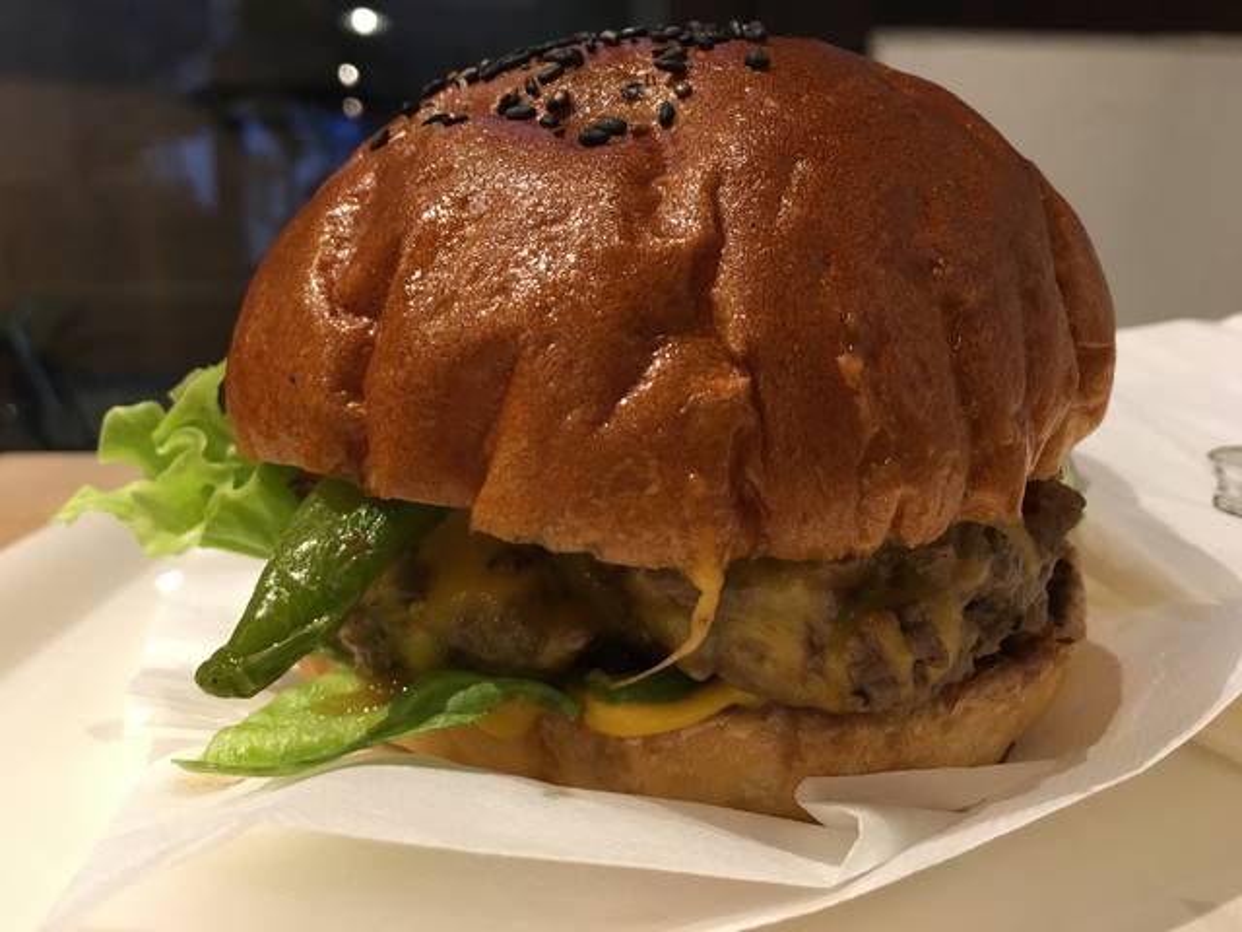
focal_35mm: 29
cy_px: 466
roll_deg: -2.0
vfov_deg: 48.2
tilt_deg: -11.3
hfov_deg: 61.7
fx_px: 1041
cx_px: 621
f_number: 2.2
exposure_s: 1/30
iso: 125
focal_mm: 4.15
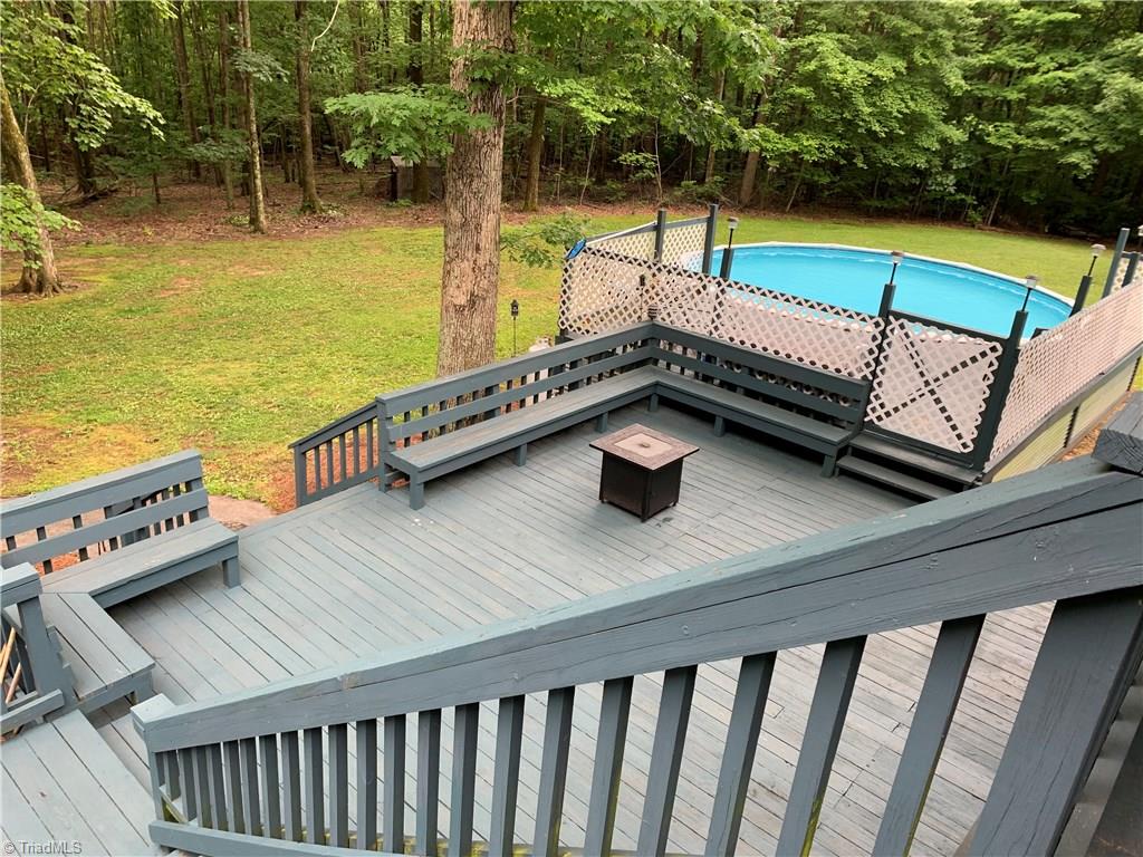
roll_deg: -4.2
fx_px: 859
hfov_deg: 67.3
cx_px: 572
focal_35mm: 26
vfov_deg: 53.1
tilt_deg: -22.5
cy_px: 428
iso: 32
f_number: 1.8
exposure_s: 1/122
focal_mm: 4.25
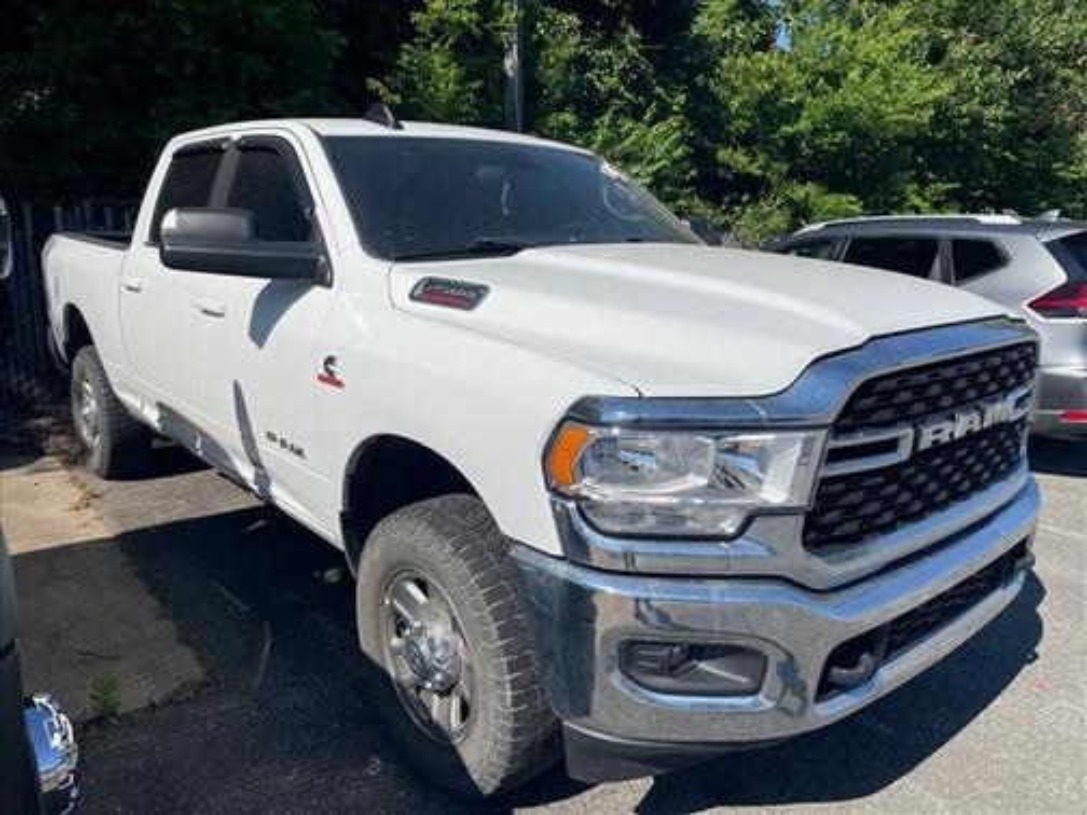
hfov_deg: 67.3
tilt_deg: -9.8
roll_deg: +0.2
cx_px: 544
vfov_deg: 53.1
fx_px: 816
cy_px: 408
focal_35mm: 26
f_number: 1.6
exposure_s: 1/6897
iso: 32
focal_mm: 4.2
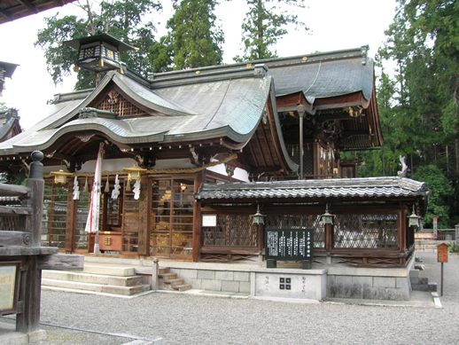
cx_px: 230
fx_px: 451
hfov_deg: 53.9
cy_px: 172
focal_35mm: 34
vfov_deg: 41.8
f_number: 4.9
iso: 50
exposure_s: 1/32.6
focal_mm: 5.7
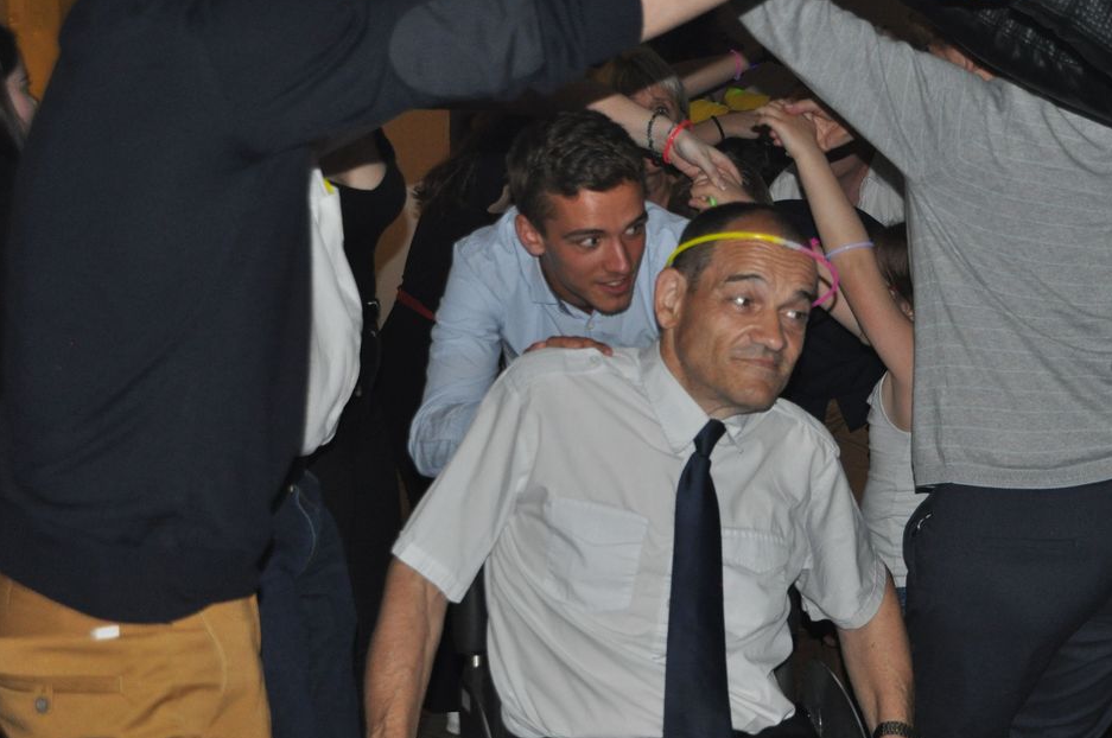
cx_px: 698
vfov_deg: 16.6
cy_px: 339
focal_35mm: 82
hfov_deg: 24.7
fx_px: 2529
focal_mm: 40
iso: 800
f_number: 4.8
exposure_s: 1/60
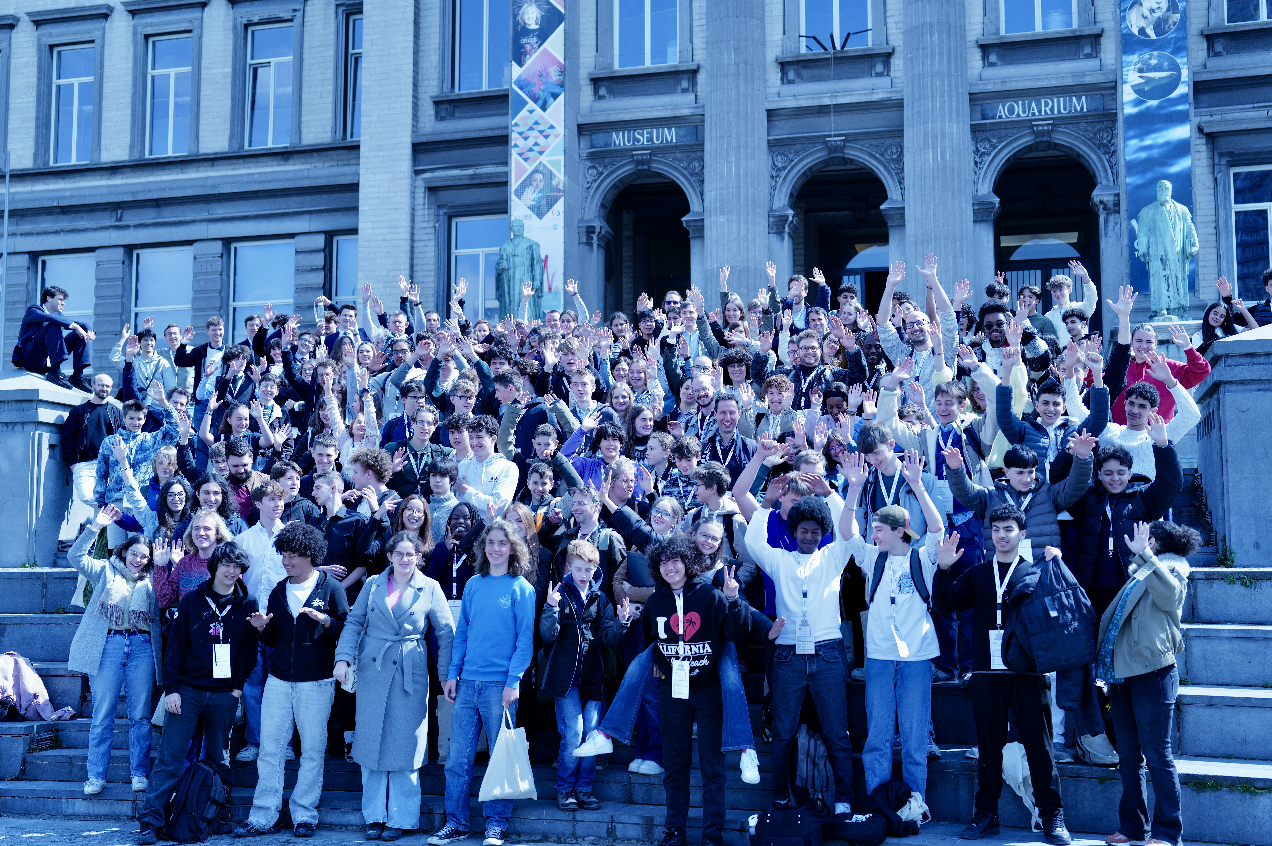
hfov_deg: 45.5
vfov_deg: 31.2
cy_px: 423
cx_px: 636
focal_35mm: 43
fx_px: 1518
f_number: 2
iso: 160
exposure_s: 1/2000
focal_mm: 43
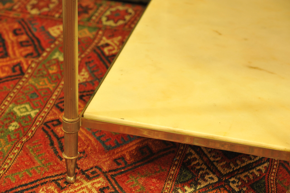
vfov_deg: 11.4
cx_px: 145
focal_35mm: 120
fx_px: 966
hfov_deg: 17.1
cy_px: 96
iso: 1600
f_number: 7.1
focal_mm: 120
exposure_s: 1/30
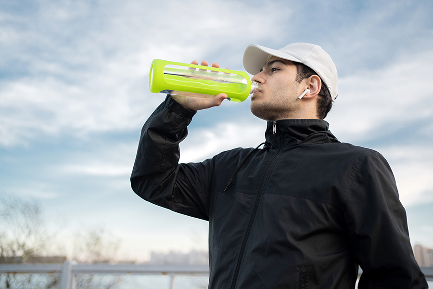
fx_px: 421
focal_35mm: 35
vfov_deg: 37.9
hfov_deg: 54.4
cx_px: 216
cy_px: 144
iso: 100
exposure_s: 1/500
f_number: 2.2
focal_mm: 35
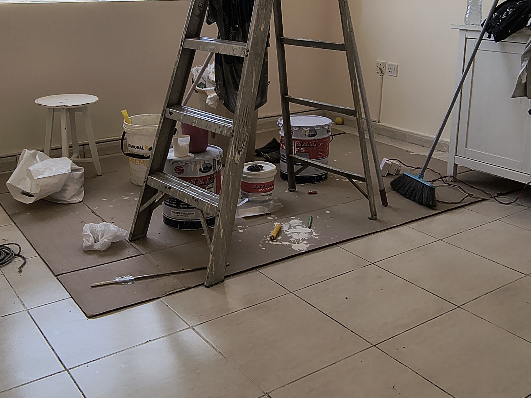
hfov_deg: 59.9
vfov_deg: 46.3
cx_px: 253
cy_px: 145
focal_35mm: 30
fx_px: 460
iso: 165
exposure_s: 1/100
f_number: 2.2
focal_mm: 2.13
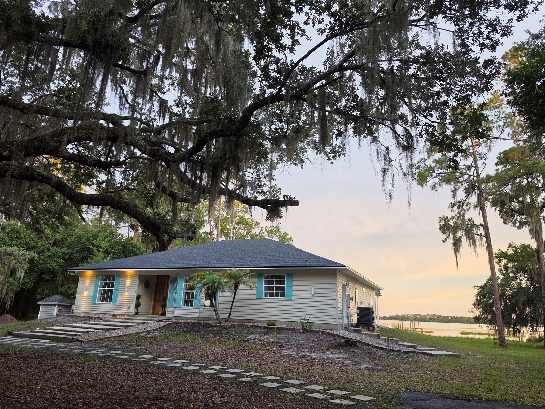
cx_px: 272
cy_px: 204
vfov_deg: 58.9
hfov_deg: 73.9
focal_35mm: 23
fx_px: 362
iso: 64
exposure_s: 1/180
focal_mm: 6.5
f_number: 1.4
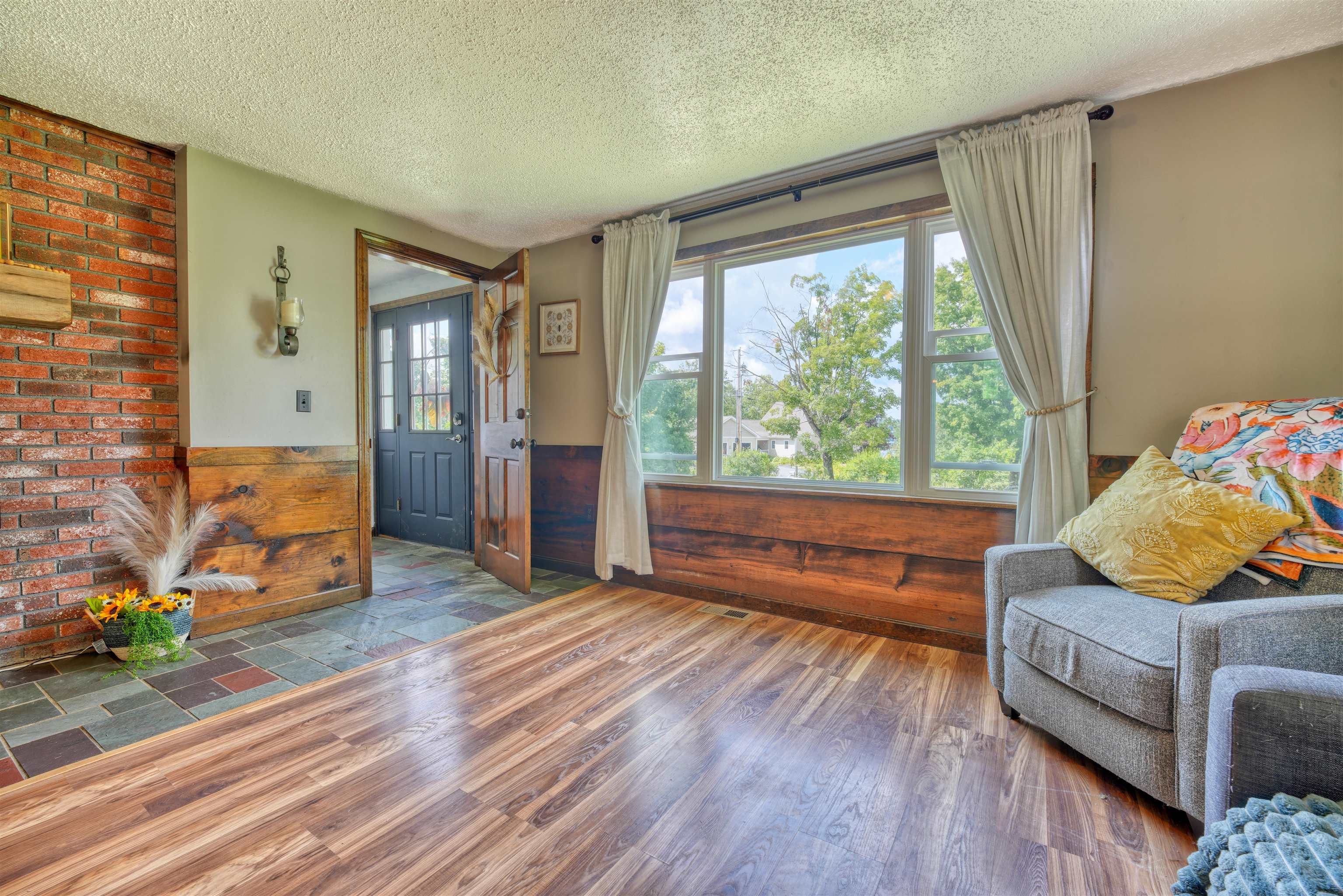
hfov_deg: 104.3
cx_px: 672
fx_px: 522
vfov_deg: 81.2
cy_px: 448
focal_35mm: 14
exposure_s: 1/8
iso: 100
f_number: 8
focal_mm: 14
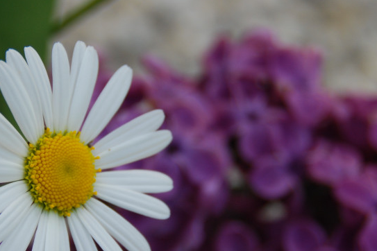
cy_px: 189
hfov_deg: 9.3
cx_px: 80
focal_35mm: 221
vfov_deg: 6.2
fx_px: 2314
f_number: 5.3
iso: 250
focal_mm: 78
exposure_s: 1/125
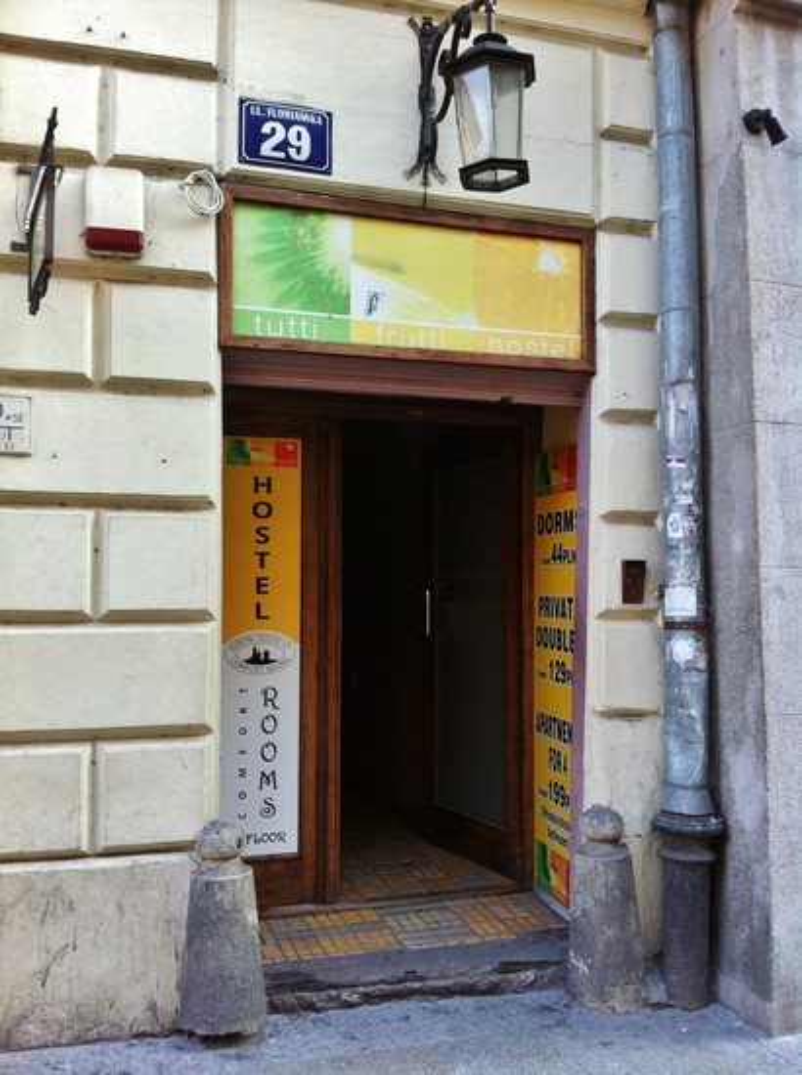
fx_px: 1085
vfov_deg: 52.7
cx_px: 401
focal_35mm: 35
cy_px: 538
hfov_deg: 40.6
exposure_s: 1/60
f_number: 2.8
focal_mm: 3.85
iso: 80
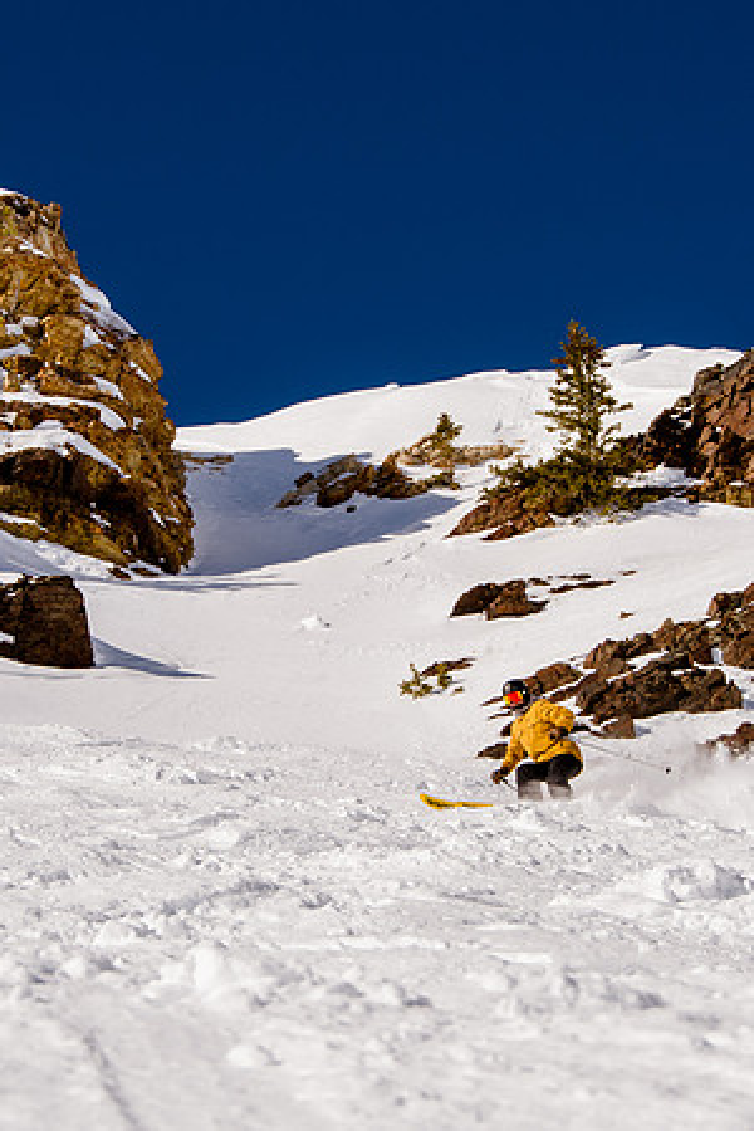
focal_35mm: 148
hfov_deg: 9.3
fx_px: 4643
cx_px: 337
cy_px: 562
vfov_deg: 13.9
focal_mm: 62
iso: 160
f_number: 10
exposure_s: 1/500
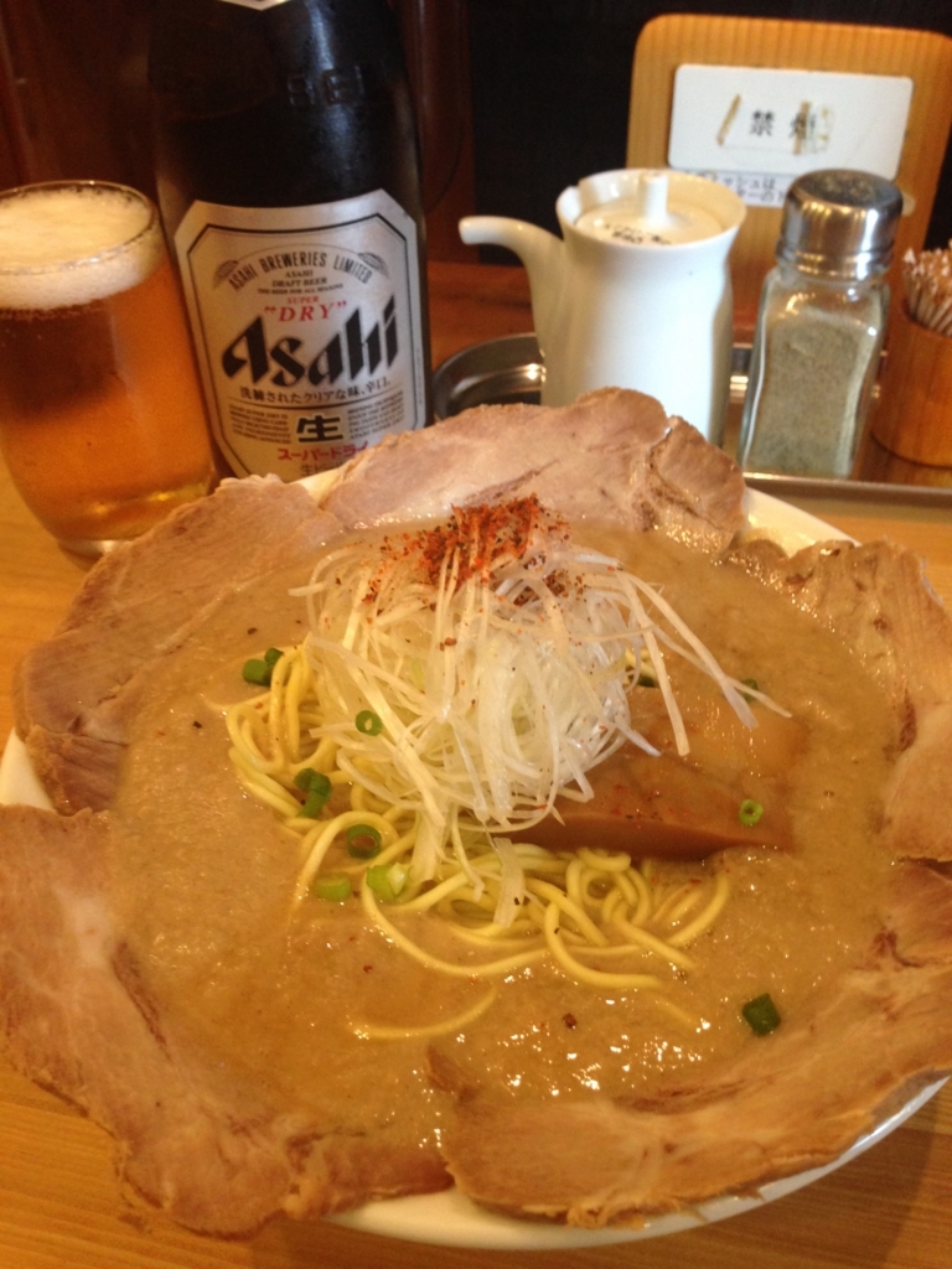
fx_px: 1210
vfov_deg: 55.4
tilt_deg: -37.4
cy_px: 634
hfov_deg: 42.9
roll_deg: -0.2
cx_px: 476
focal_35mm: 33
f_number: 2.4
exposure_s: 1/20
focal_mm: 4.12
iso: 160
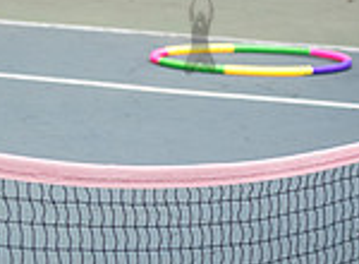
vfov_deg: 4.2
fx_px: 3611
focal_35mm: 351
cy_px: -132
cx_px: -257
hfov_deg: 5.6
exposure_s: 1/1250
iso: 1250
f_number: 5
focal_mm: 80
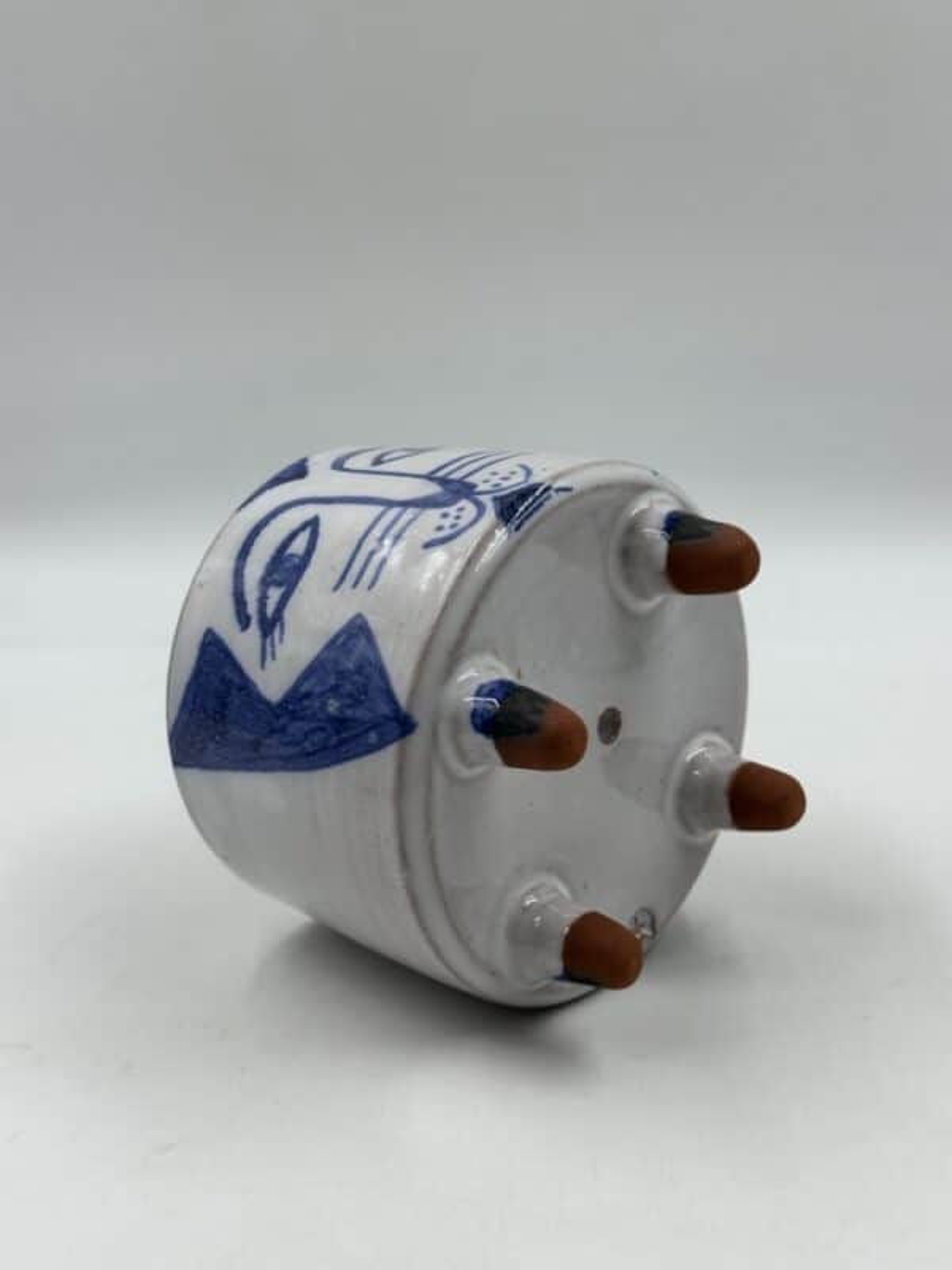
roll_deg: +0.7
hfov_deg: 30.3
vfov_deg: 39.7
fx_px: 1760
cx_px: 476
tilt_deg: -18.3
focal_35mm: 48
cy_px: 635
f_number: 1.78
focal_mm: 6.86
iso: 64
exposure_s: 1/469
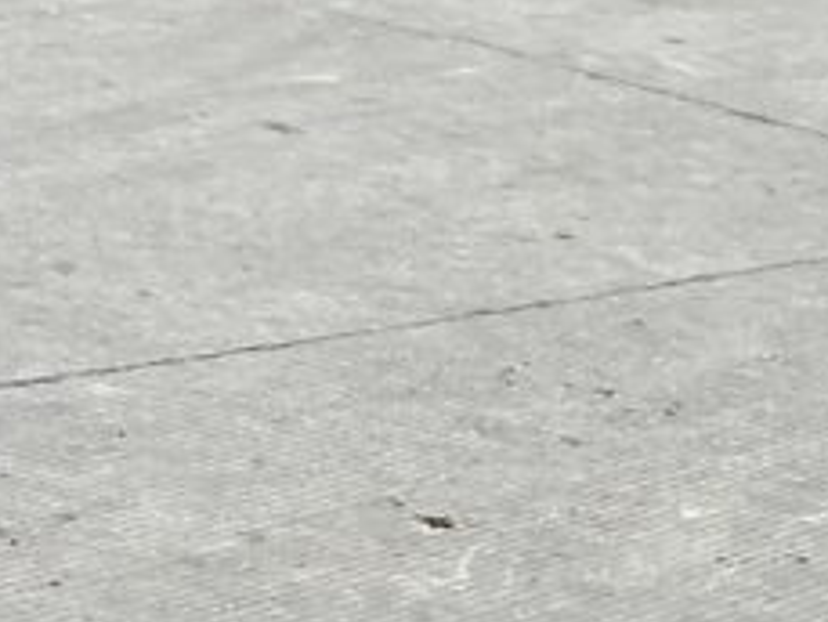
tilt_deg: -13.2
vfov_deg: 11.8
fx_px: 2992
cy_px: 188
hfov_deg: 13.9
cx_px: -683
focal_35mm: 125
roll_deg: -1.6
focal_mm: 3
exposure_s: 1/122
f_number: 1.8
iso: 32
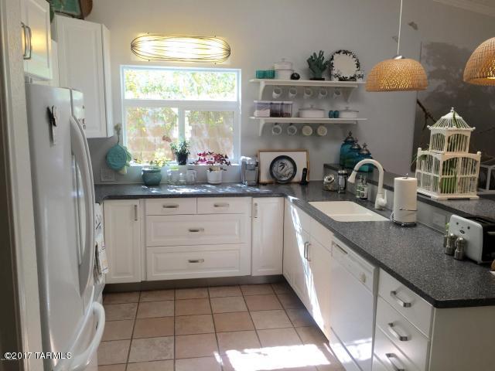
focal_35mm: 29
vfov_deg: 48.2
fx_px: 415
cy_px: 186
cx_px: 248
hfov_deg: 61.7
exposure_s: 1/60
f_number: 2.2
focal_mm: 4.15
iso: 40
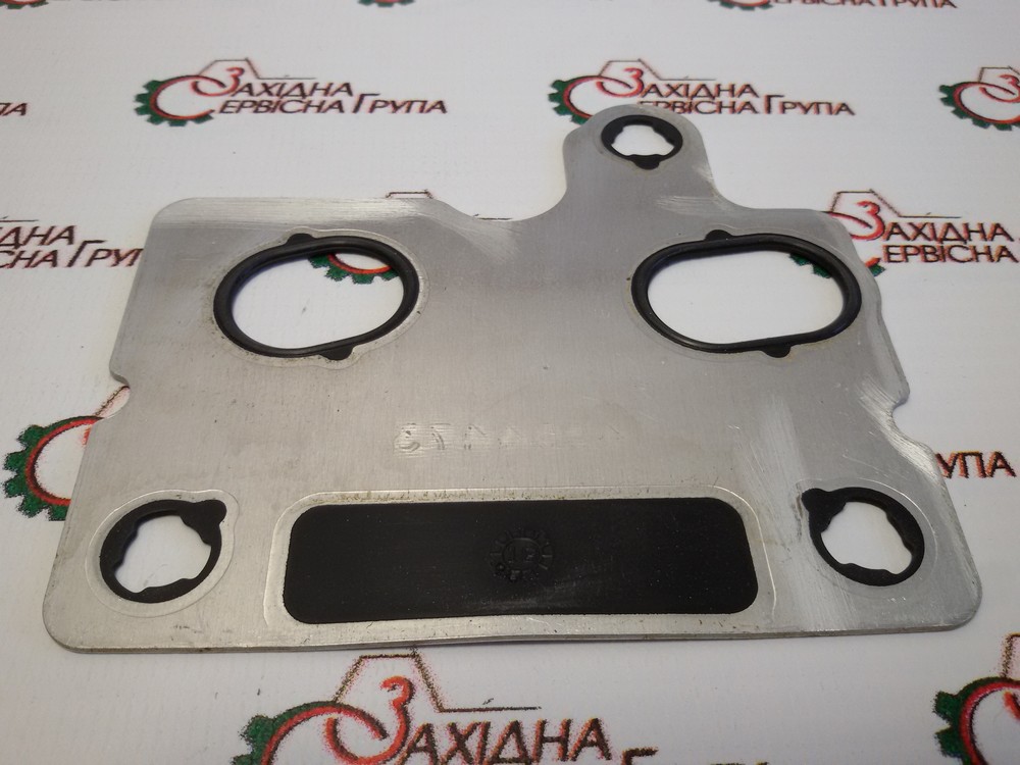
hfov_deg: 58.4
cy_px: 382
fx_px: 913
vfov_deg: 45.4
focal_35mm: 31
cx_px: 510
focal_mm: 2.93
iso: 64
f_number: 2.4
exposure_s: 1/100
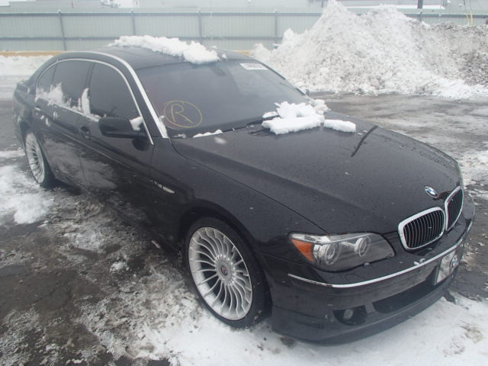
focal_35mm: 28
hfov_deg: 63.4
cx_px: 244
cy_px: 183
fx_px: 395
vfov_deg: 49.7
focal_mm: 5
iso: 100
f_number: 3.9
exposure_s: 1/400
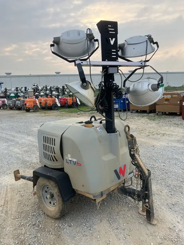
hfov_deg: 49.8
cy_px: 122
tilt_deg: -9.3
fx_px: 198
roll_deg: +2.0
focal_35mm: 28
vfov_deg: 63.4
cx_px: 92
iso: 32
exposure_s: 1/458
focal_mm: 3.99
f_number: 1.8
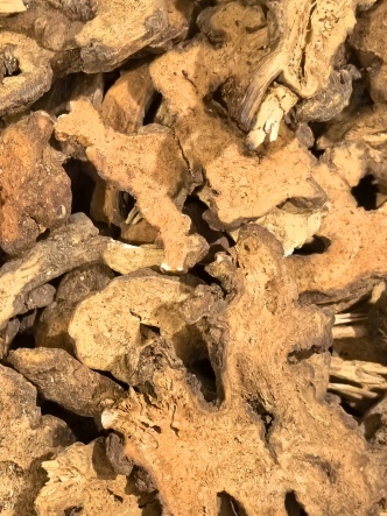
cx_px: 58
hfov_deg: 22.2
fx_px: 969
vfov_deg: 29.8
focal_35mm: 65
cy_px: 273
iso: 640
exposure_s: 1/100
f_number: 2
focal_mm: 6.35
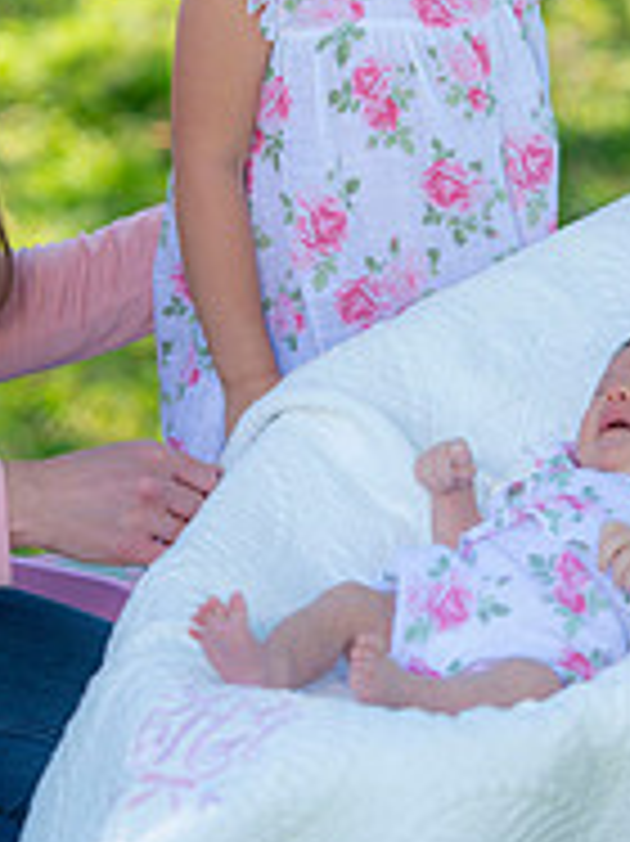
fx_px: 7580
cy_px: 81
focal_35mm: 312
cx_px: 250
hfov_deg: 4.8
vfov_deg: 6.3
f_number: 2.8
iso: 100
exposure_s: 1/250
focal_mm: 135
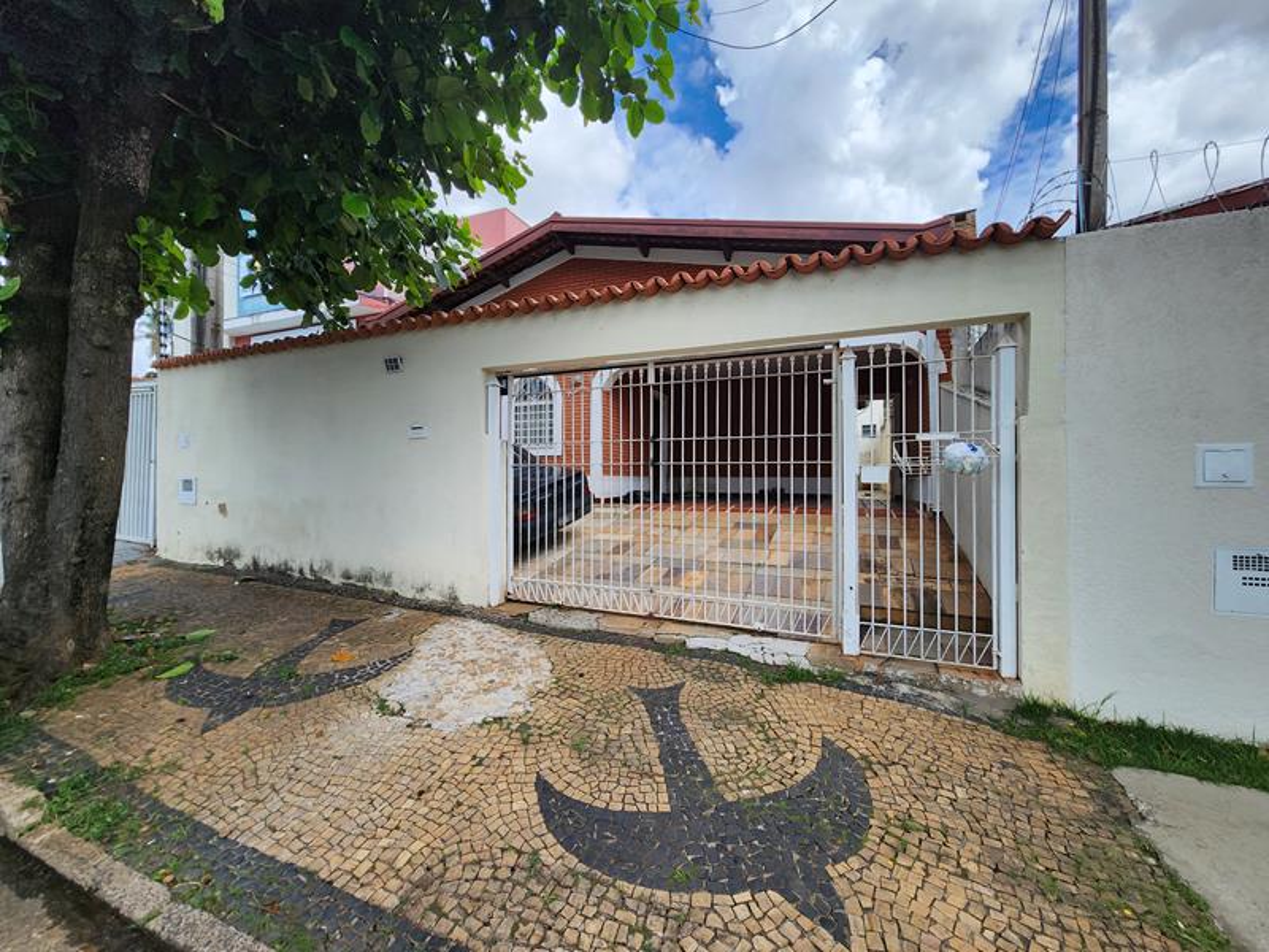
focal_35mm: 13
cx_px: 634
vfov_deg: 89.9
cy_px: 476
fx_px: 477
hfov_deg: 106.2
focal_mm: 2.2
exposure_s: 1/1242
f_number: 2.2
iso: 50
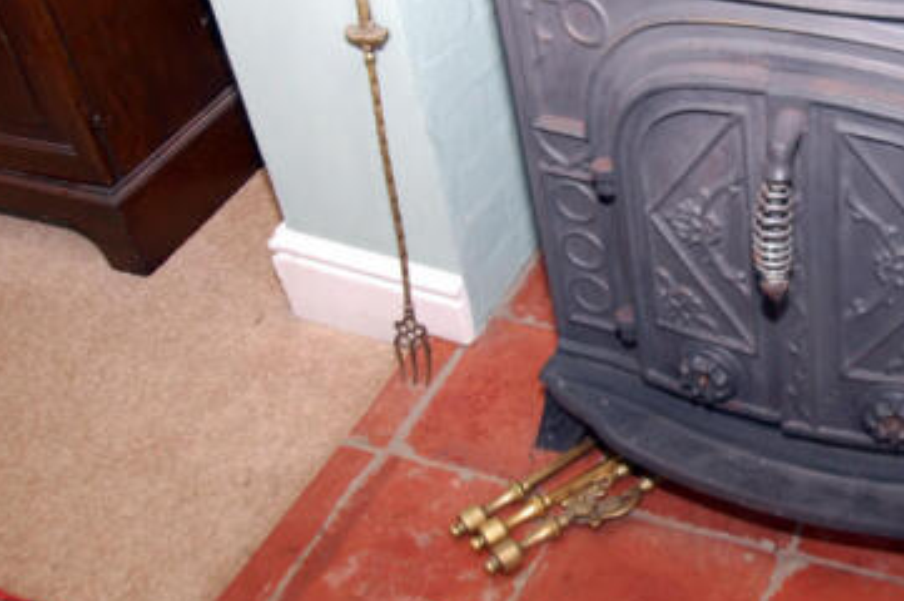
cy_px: 160
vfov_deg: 27.2
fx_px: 1229
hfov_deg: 38.3
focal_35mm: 49
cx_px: 769
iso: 500
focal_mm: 18
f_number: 4.2
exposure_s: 1/60
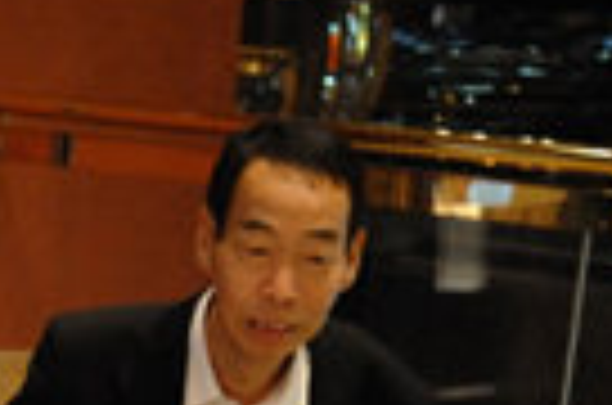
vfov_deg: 9.9
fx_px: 2239
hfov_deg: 14.3
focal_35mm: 132
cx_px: -369
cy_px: 675
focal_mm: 28
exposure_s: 1/125
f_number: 2.8
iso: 5000
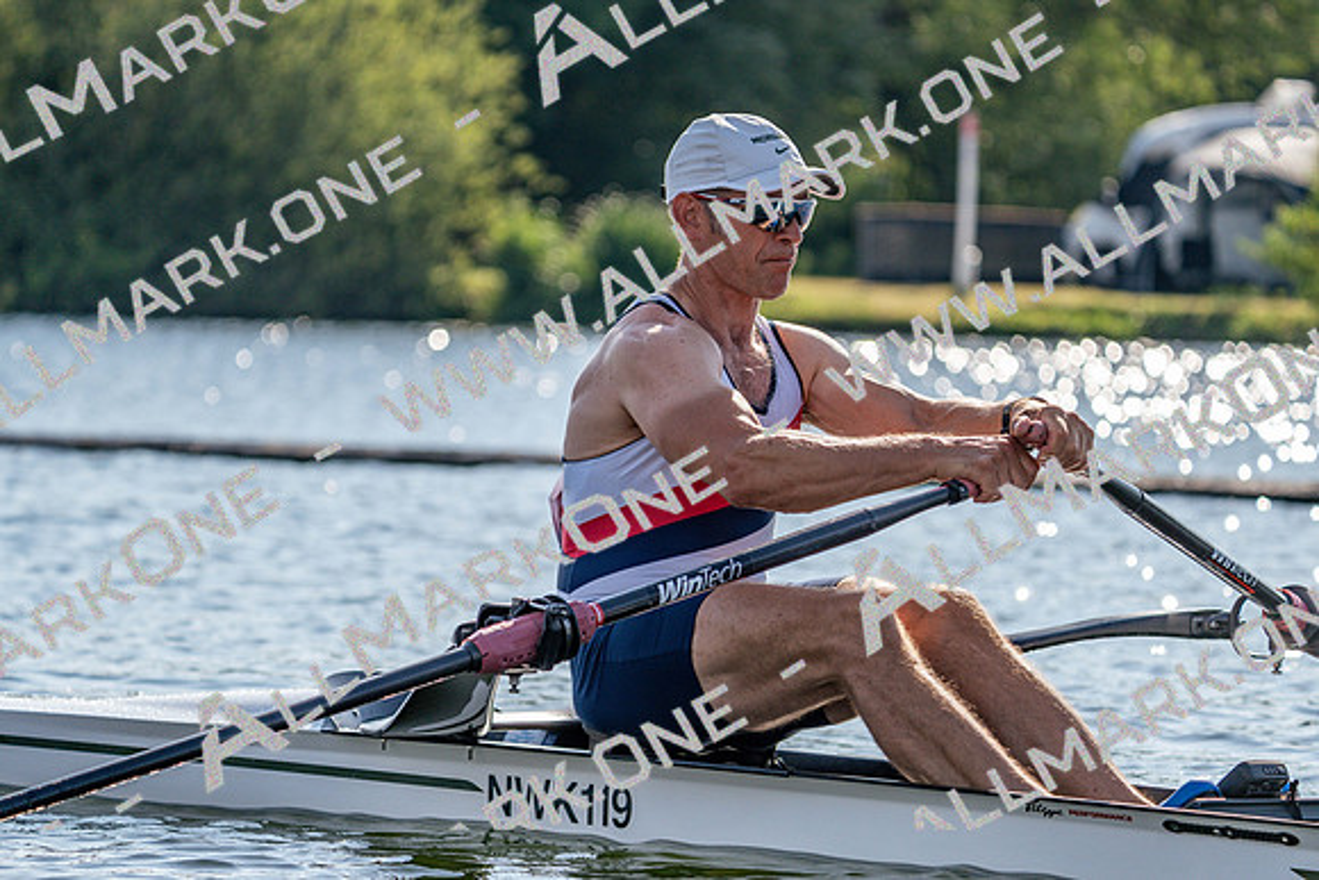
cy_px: 440
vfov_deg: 6.9
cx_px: 660
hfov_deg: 10.3
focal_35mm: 200
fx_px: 7329
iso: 200
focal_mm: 200
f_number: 5.6
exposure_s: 1/1600
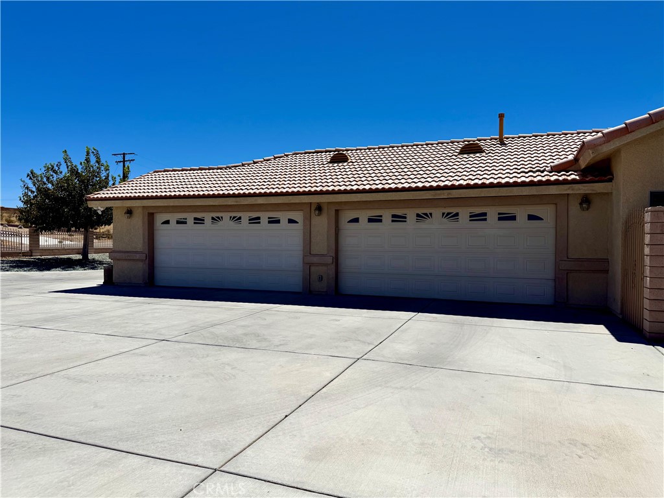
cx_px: 332
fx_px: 460
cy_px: 249
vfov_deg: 56.8
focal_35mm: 24
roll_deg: +0.0
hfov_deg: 71.6
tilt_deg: -1.7
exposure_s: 1/10309
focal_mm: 6.76
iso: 80
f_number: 1.78
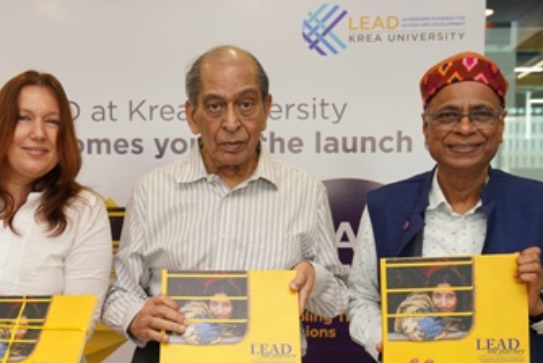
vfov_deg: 23.6
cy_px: 269
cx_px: 189
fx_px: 860
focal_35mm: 57
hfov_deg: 34.8
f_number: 4
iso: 640
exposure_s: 1/200
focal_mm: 31
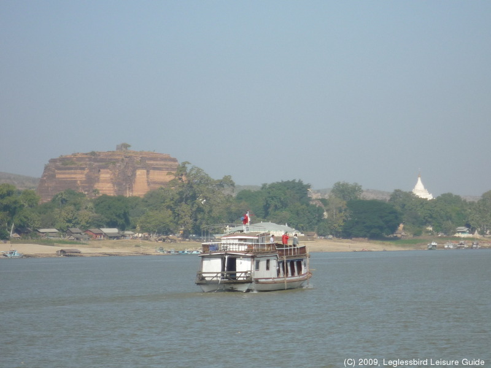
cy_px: 184
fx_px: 2553
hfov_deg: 11.0
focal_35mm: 180
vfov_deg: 8.2
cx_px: 246
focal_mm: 22
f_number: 5.9
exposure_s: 1/500
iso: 100
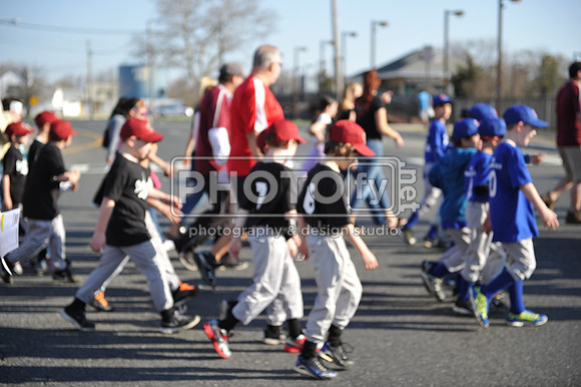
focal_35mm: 70
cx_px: 290
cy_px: 194
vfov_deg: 19.4
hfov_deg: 28.9
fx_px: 1129
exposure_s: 1/2500
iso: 400
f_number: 2.8
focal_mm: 70
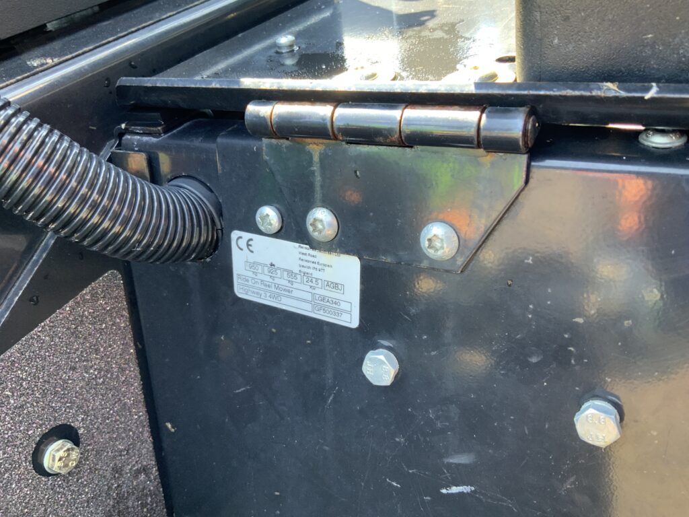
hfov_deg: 61.7
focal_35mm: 29
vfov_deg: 48.2
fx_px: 577
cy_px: 258
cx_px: 344
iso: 64
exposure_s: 1/75
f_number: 1.8
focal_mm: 3
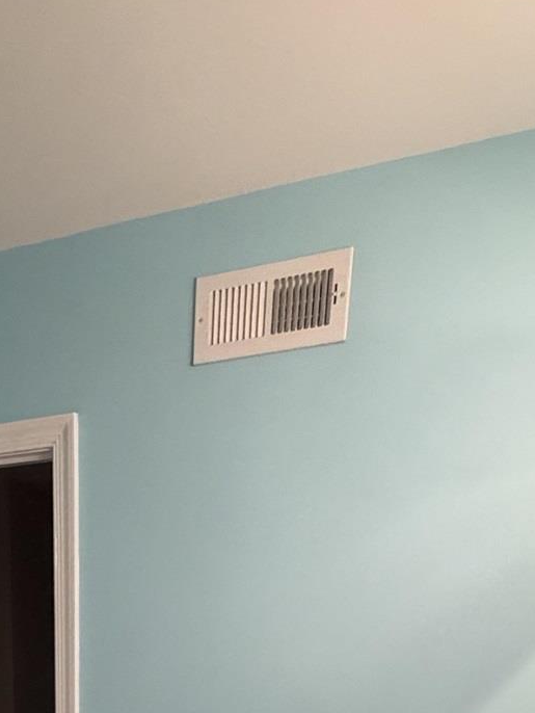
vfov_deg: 28.5
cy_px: 1037
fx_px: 968
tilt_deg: -20.7
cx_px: 29
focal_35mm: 47
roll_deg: +2.0
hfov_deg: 29.3
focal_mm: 2.22
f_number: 2.2
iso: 320
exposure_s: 1/120
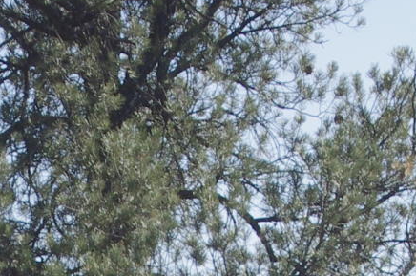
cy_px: 698
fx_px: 3333
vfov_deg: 4.6
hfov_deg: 7.1
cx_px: -82
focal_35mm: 289
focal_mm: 28
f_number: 10
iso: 640
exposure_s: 1/160
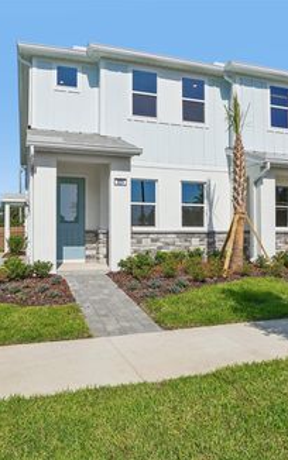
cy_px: 234
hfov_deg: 47.9
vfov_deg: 70.8
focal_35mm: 26
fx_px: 323
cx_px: 126
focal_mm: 11
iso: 100
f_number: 8
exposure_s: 1/750
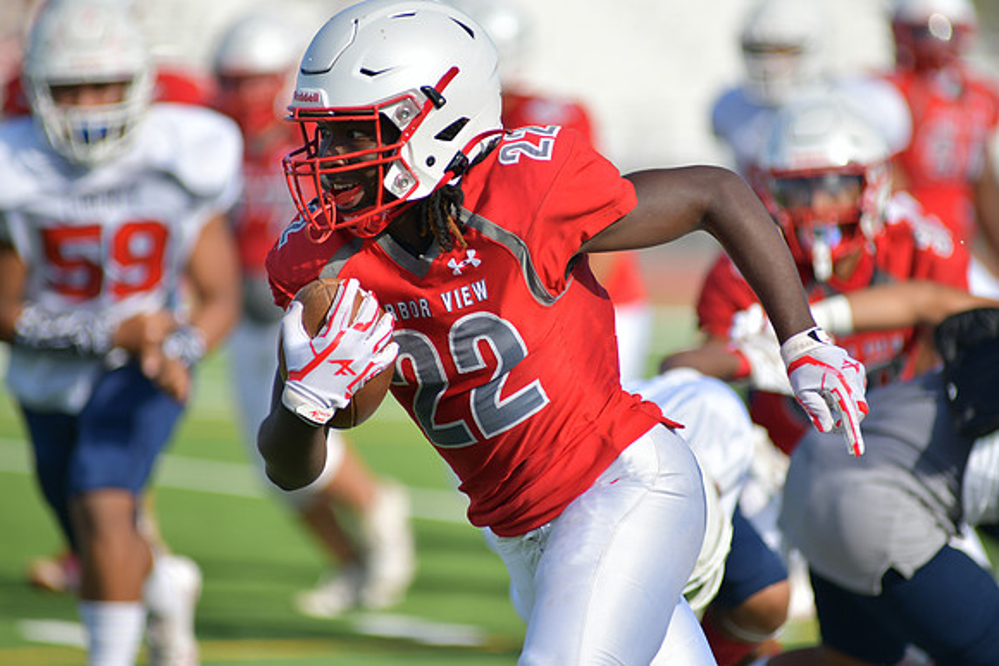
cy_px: 333
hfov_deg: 6.9
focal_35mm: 300
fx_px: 8327
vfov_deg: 4.6
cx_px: 500
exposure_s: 1/2000
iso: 125
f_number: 3.5
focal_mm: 300
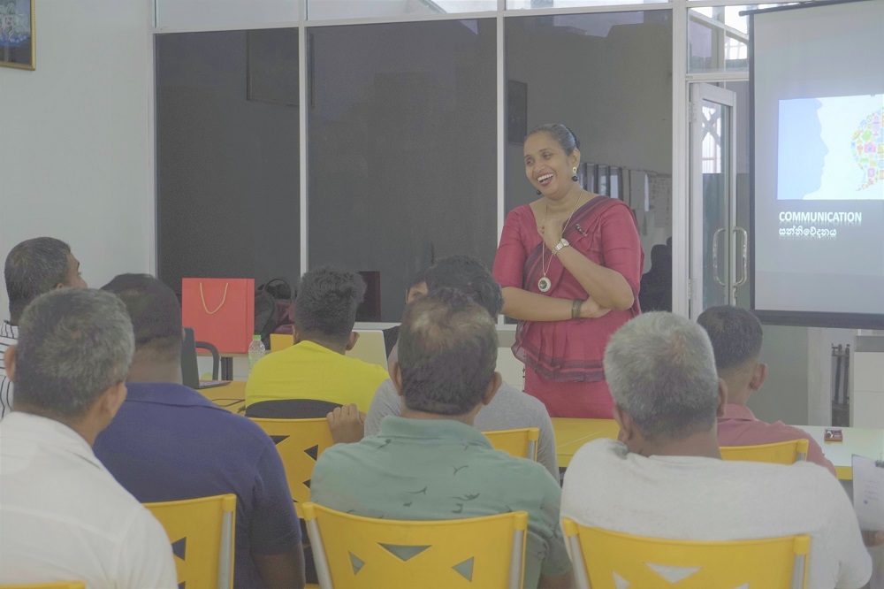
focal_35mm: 72
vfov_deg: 18.9
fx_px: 1767
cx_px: 442
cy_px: 294
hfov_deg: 28.1
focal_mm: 48
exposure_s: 1/25
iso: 2500
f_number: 5.6
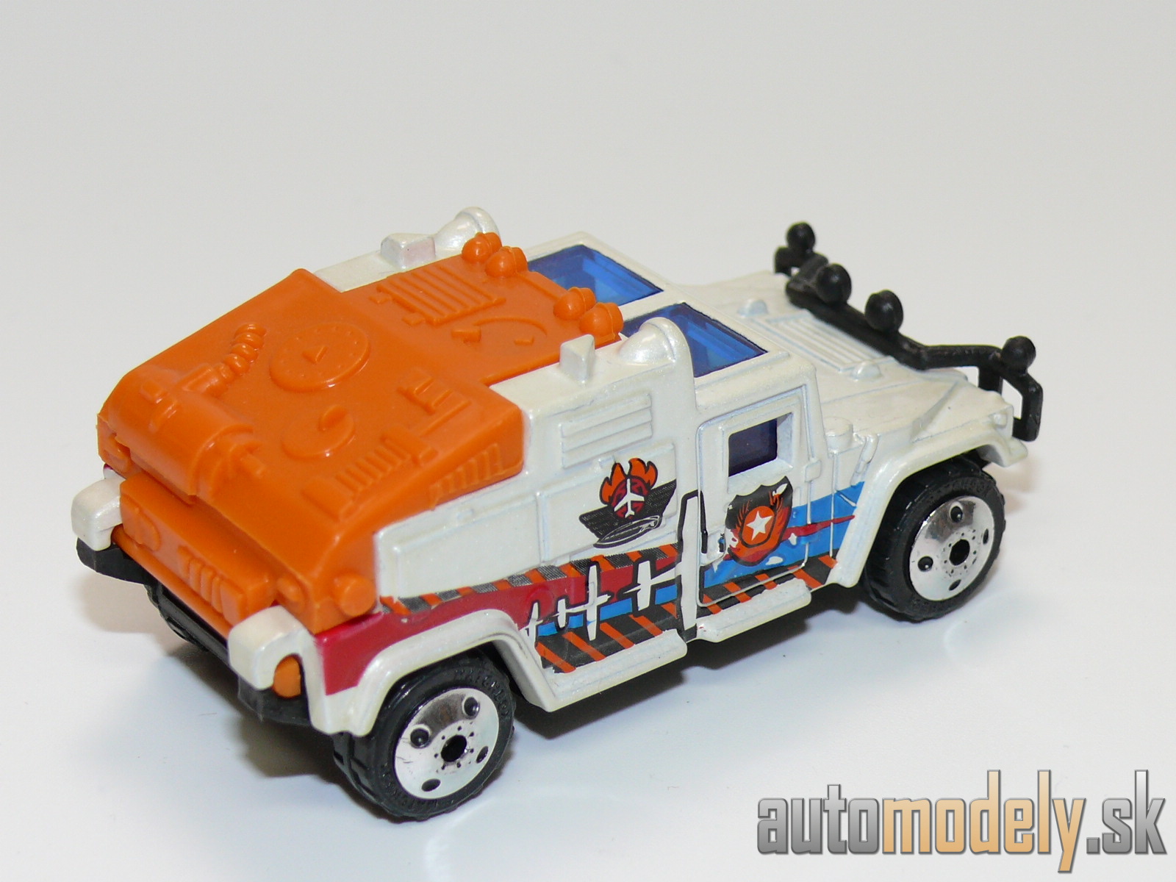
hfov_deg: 21.1
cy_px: 441
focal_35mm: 93
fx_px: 3159
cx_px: 588
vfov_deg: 15.9
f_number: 4
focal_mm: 12.7
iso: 100
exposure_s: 1/30
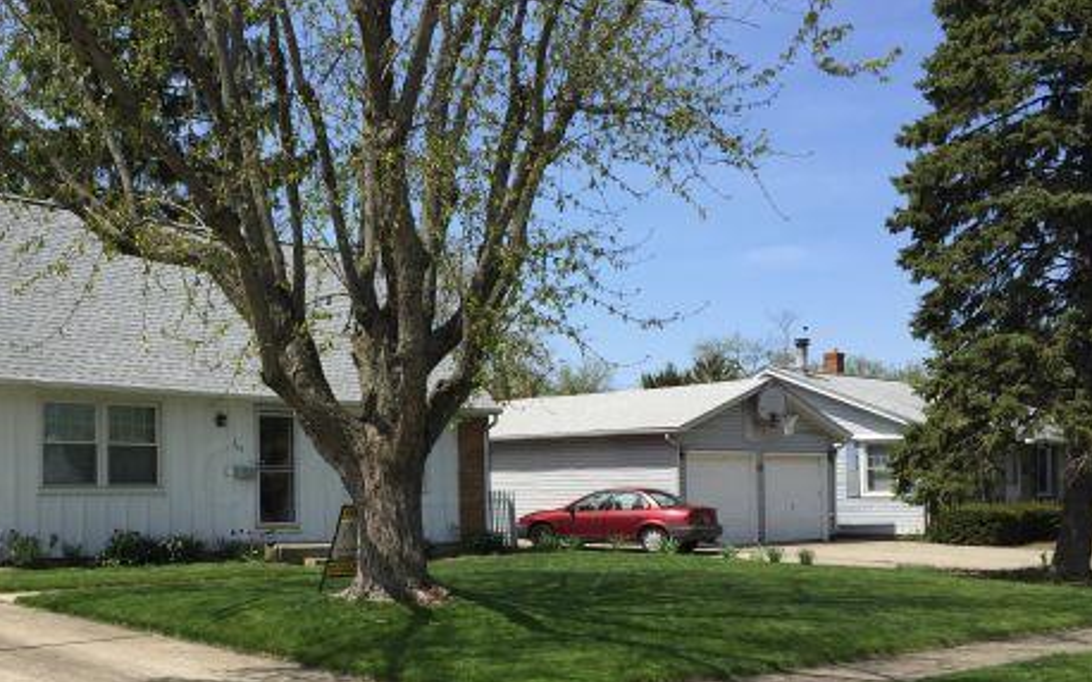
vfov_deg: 29.6
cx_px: 341
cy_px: 472
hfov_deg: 45.3
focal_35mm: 43
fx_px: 1279
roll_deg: -0.1
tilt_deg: +3.0
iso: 32
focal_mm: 4.15
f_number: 2.2
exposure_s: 1/1799
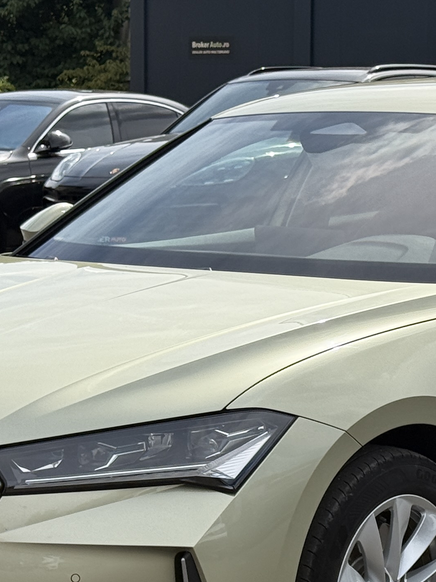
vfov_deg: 14.4
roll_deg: -0.8
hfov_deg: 10.8
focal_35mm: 137
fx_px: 2300
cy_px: 402
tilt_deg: -6.7
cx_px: 347
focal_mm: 6.76
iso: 64
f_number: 1.78
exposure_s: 1/4587
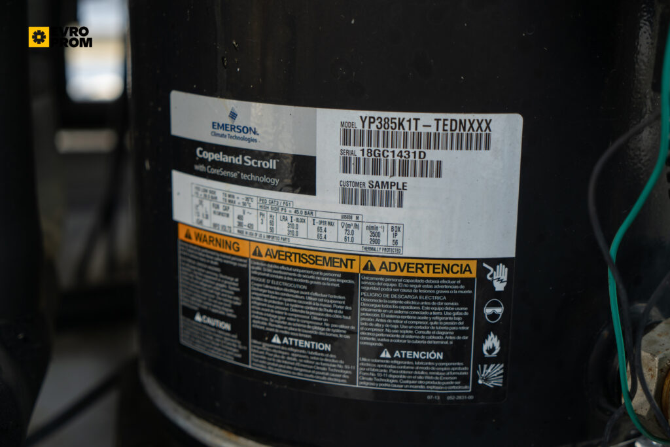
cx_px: 335
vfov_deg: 25.1
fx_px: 1005
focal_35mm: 54
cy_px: 224
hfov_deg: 36.9
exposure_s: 1/50
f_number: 4
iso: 200
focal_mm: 54
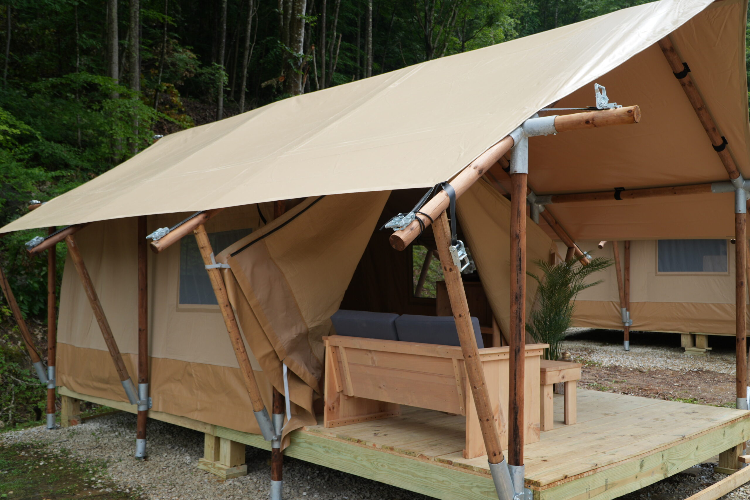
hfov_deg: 57.2
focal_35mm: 33
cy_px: 250
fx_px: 687
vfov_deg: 40.0
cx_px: 375
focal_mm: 22
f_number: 5.6
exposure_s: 1/250
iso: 100
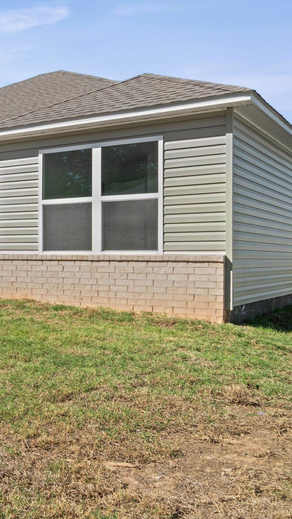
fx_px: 592
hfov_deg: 25.5
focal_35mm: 43
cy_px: 261
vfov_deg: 47.4
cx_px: -35
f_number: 9
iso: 250
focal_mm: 18
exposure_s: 1/250
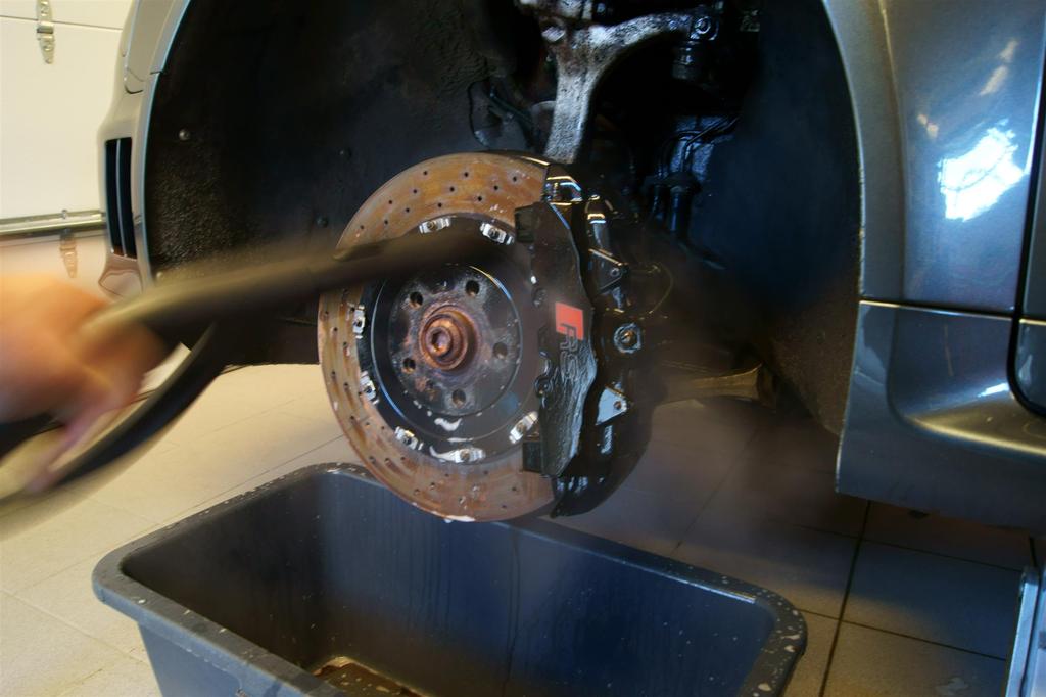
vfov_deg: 47.9
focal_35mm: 27
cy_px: 348
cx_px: 523
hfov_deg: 67.4
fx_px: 784
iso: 200
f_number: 6.3
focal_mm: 18
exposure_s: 1/4
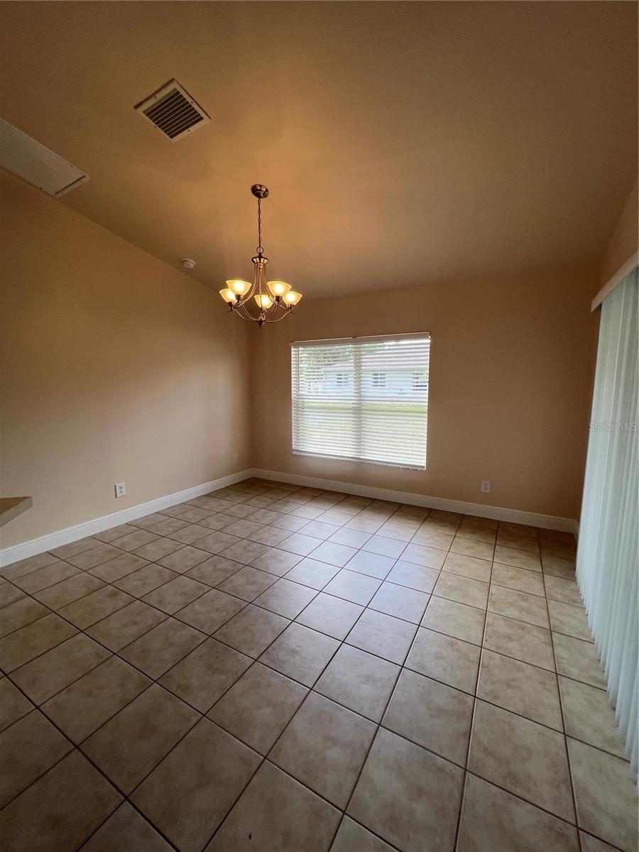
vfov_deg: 106.2
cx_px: 320
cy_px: 426
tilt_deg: -6.6
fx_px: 320
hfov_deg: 89.9
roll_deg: +1.1
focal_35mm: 13
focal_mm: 1.57
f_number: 1.8
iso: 64
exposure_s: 1/120
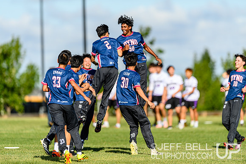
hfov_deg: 5.2
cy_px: 82
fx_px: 2734
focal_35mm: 400
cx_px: 123
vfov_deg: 3.4
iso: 100
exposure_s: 1/1600
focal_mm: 400
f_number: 3.2
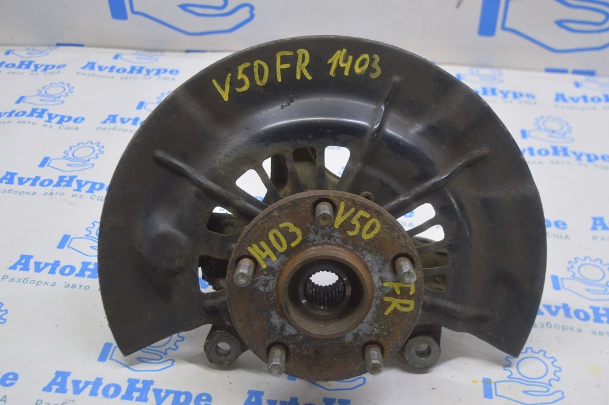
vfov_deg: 29.8
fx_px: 761
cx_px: 304
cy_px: 202
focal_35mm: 45
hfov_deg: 43.6
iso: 400
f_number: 5.6
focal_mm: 30
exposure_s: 1/20
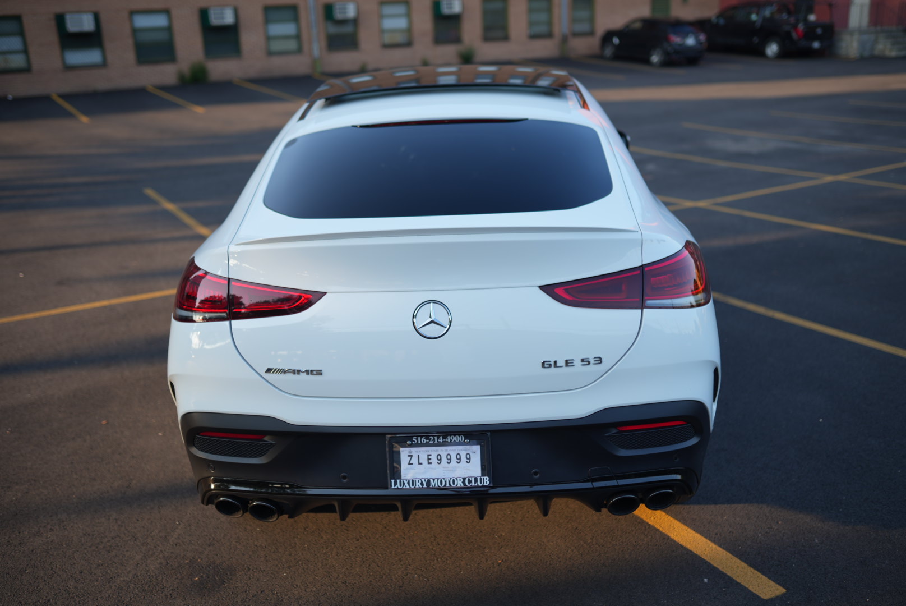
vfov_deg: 37.9
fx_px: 881
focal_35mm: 35
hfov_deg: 54.4
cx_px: 453
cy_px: 303
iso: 100
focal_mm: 35
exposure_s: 1/1000
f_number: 1.6
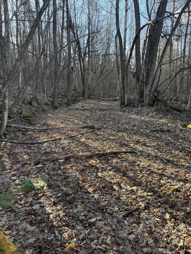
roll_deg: +0.9
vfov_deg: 71.6
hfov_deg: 56.8
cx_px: 96
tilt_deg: -11.2
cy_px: 127
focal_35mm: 24
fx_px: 177
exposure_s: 1/521
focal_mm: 6.76
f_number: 1.78
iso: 100
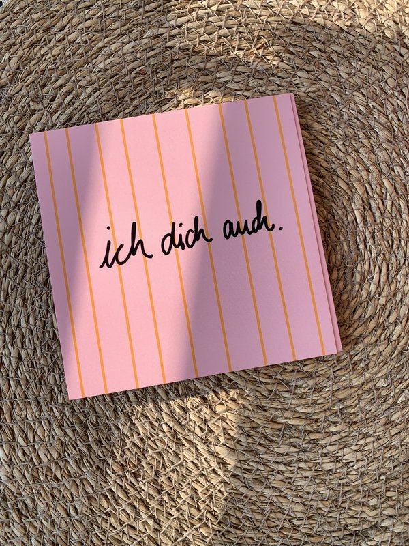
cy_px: 273
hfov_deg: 53.1
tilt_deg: -87.3
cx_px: 204
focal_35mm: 26
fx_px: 410
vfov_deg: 67.3
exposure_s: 1/543
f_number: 1.8
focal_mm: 4.25
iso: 25
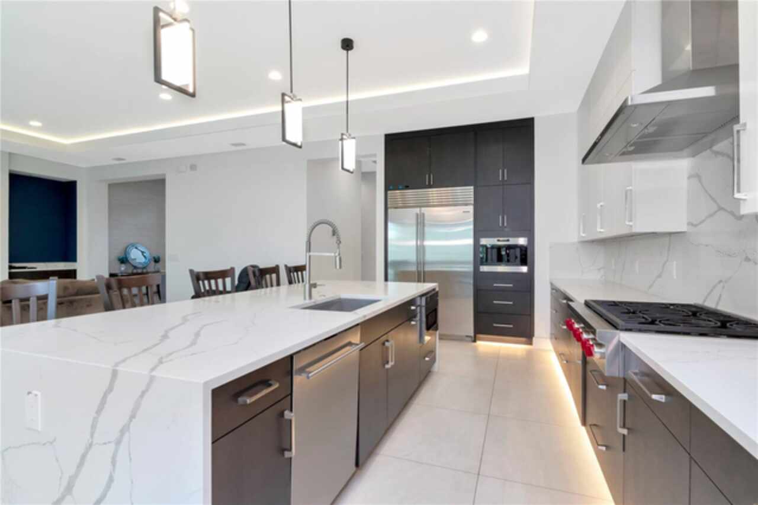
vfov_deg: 72.0
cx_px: 379
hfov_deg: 95.0
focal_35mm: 16
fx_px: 347
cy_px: 252
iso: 800
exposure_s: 1/25
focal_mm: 11
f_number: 9
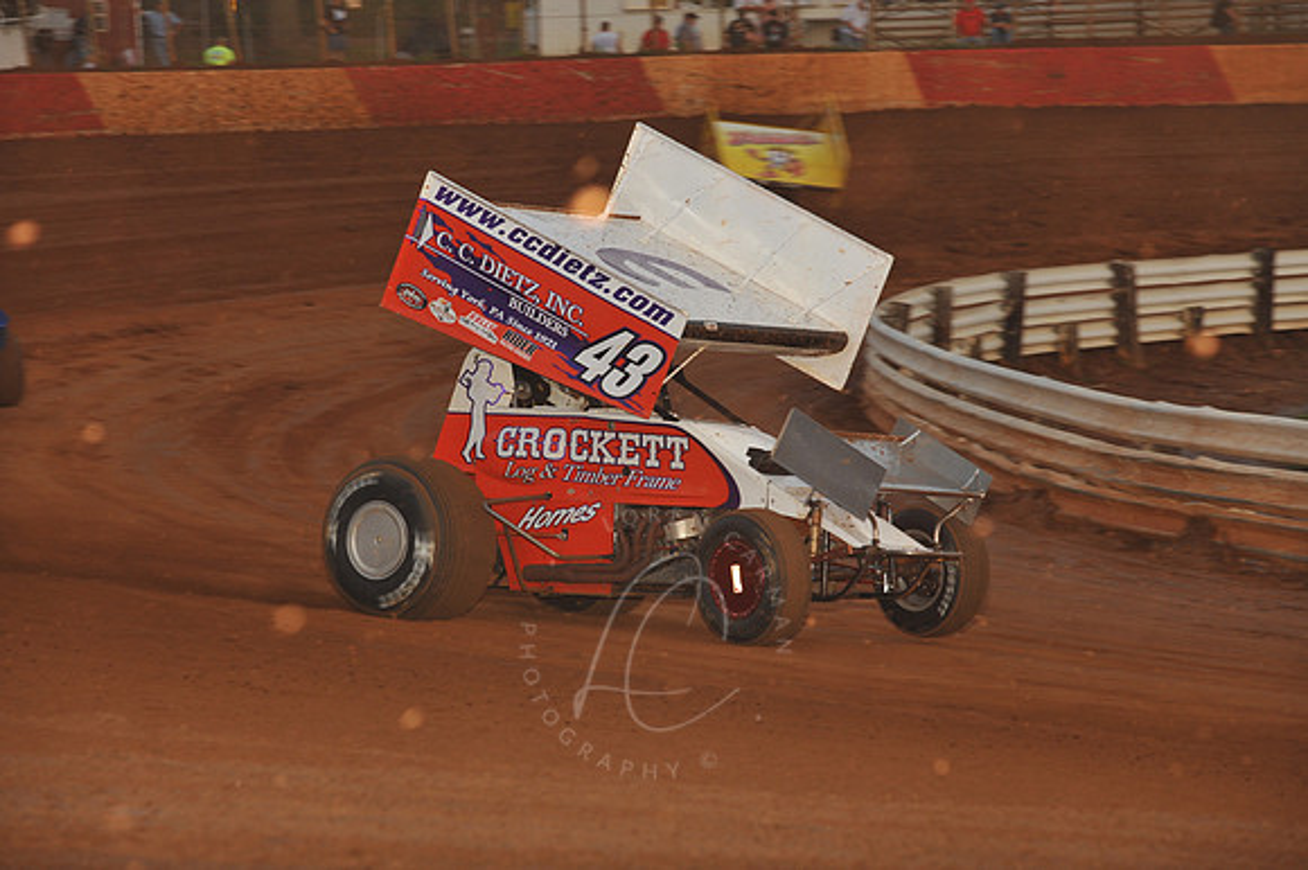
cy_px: 435
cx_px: 654
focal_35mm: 155
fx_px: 5628
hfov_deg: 13.3
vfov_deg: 8.8
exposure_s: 1/320
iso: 800
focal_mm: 155
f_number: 7.1
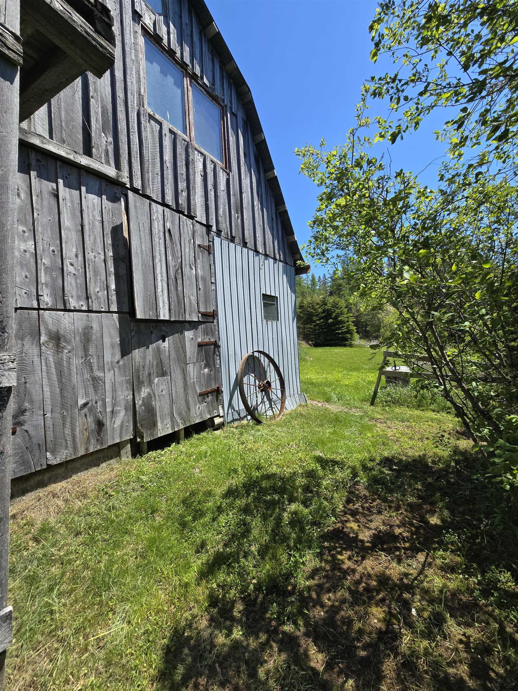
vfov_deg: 106.2
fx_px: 259
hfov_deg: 89.9
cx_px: 259
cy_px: 346
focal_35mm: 13
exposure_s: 1/1372
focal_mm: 2.2
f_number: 2.2
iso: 50
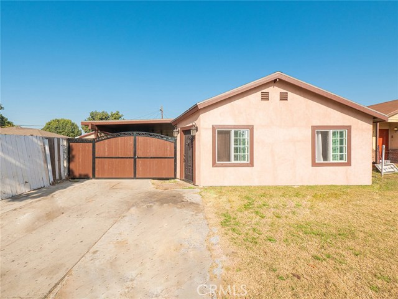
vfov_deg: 85.7
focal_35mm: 14
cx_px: 199
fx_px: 161
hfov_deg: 102.1
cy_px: 150
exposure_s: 1/400
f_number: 8
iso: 200
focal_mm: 7
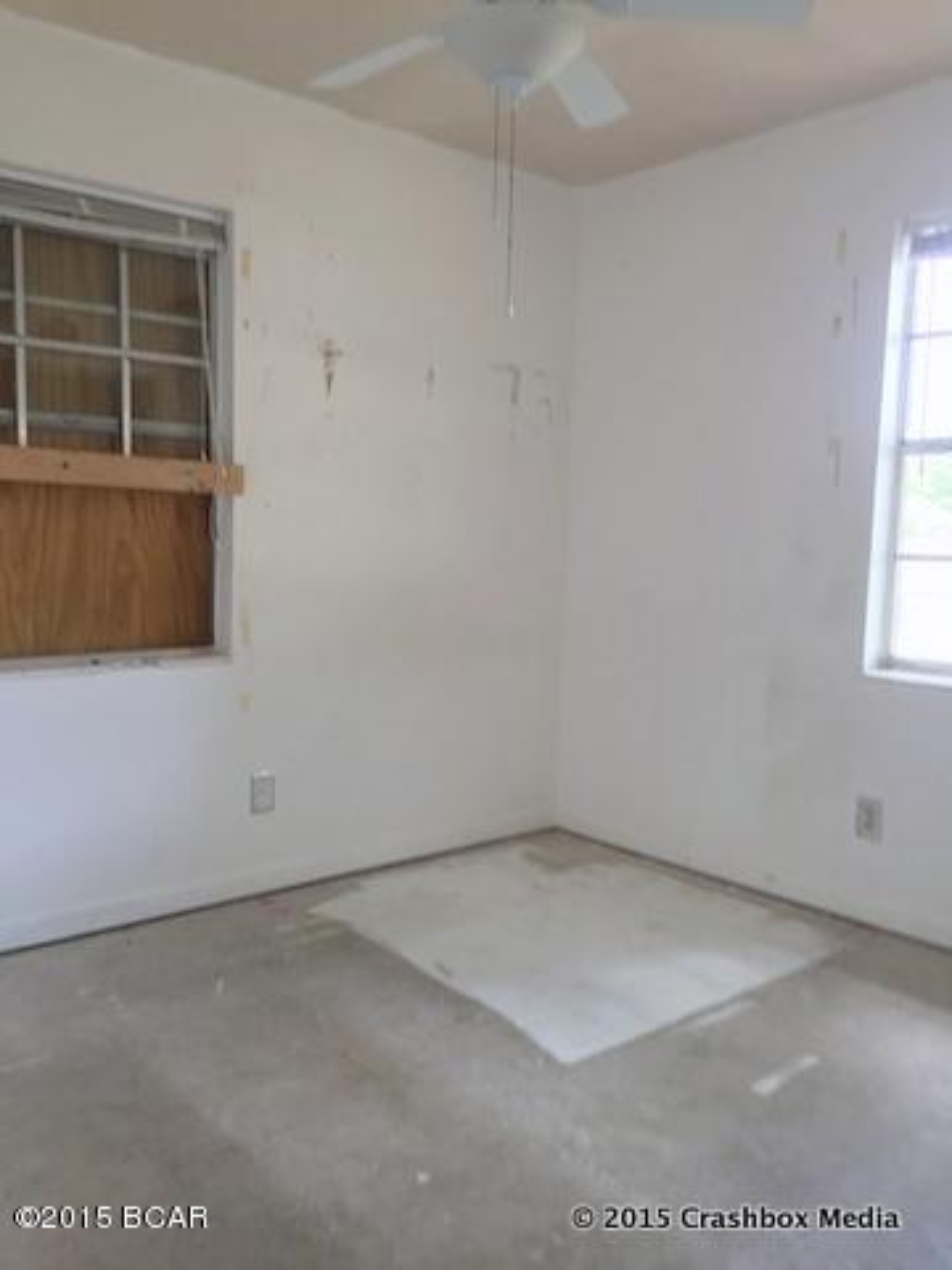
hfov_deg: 48.2
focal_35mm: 29
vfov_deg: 61.7
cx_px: 476
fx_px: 1063
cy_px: 635
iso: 50
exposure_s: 1/30
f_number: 2.2
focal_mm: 4.15
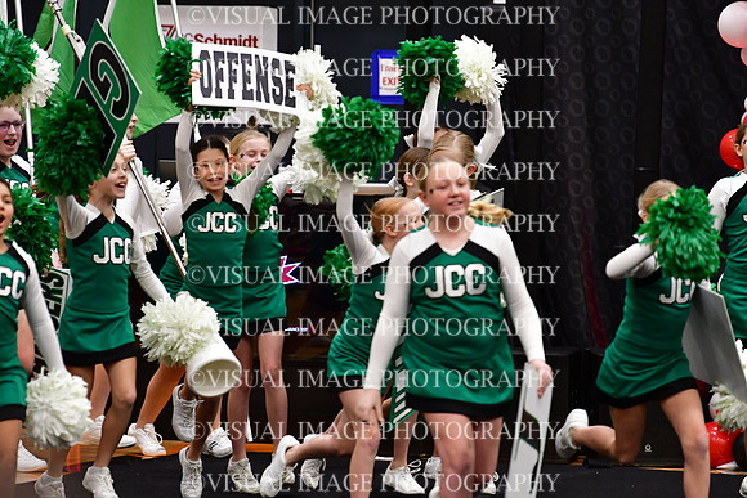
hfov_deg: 6.9
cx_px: 374
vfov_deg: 4.6
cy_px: 249
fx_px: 6226
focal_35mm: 300
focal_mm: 200
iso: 4000
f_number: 3.5
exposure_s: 1/500
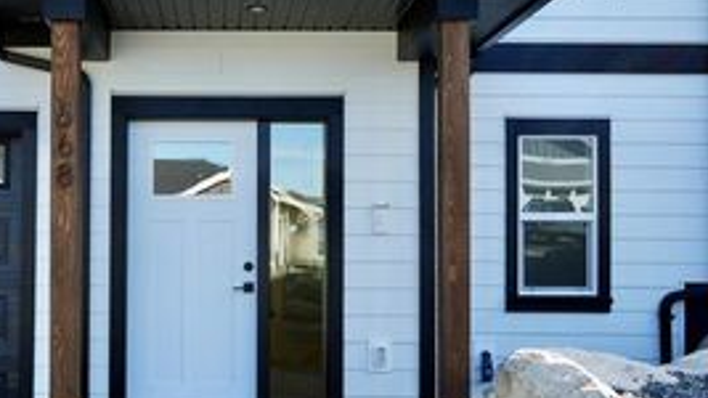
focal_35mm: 55
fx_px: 1032
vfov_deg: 21.8
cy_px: 219
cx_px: 186
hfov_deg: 37.0
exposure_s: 1/125
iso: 100
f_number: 5
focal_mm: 28
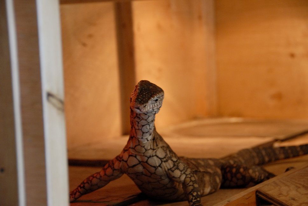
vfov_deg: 12.2
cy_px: 103
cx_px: 154
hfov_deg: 18.2
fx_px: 964
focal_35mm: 112
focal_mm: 75
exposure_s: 1/40
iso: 800
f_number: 5
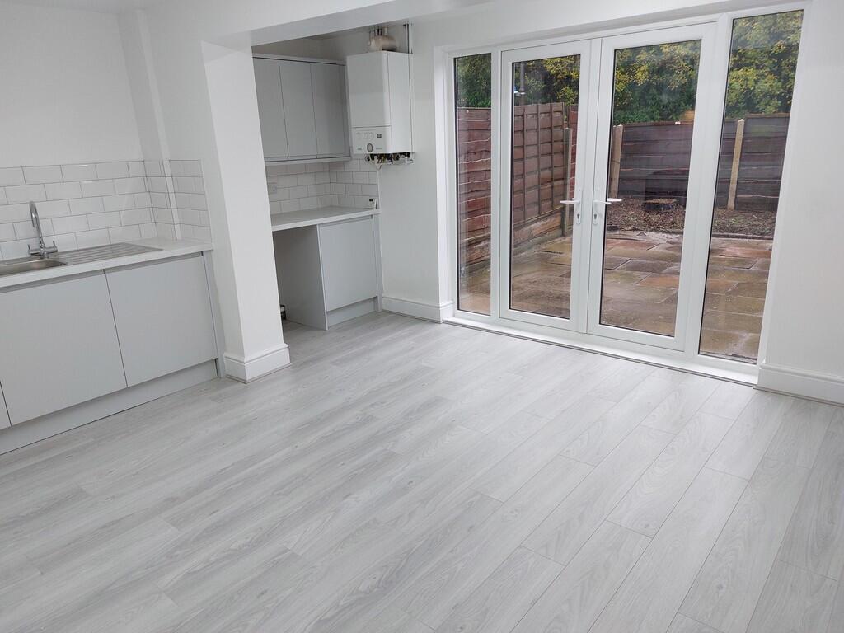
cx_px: 422
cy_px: 316
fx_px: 610
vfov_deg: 54.9
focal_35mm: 25
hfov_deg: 69.4
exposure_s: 1/100
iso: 64
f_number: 1.8
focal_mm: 5.23
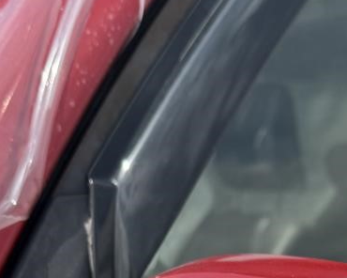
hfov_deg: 23.4
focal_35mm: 81
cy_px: 413
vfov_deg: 17.2
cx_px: 253
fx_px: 832
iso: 80
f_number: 1.78
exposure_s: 1/2232
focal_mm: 6.76
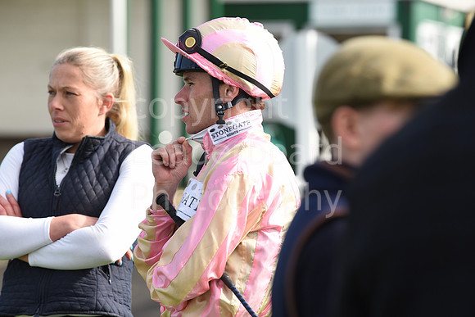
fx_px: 2639
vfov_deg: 6.9
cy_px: 158
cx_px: 238
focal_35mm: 200
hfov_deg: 10.3
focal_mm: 200
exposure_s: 1/1250
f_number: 5
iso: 400
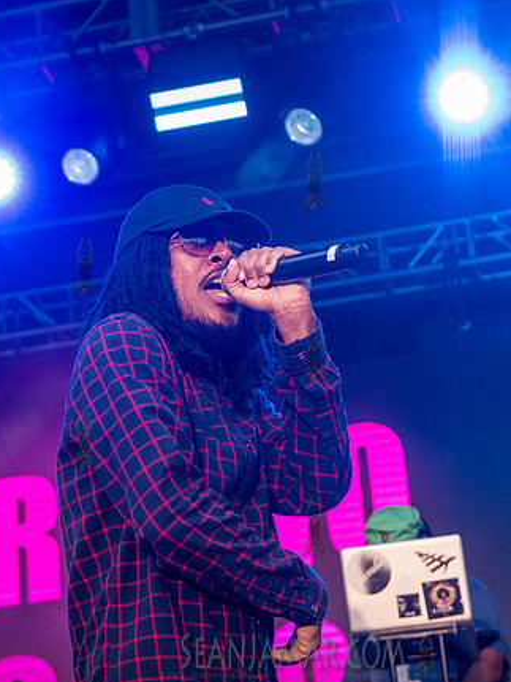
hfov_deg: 16.2
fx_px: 1792
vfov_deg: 21.5
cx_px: 197
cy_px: 320
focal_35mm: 91
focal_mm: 56
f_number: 4.5
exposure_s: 1/800
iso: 2000
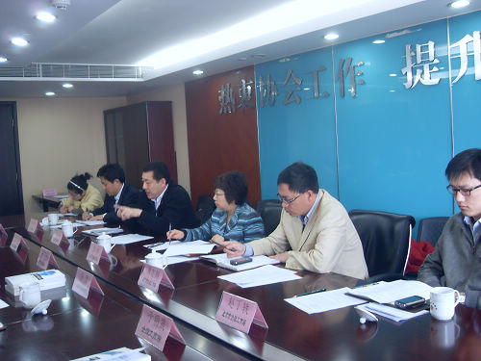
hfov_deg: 50.1
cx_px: 240
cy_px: 180
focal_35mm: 37
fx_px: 514
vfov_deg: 38.7
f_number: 2.8
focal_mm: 6.3
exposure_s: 1/20
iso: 200
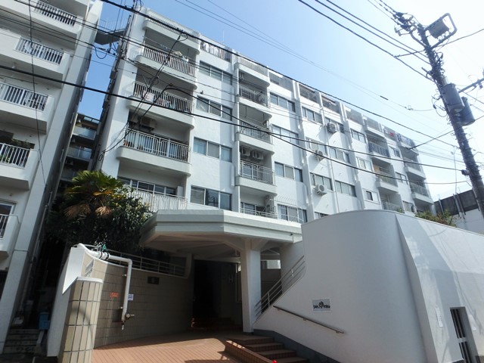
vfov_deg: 63.4
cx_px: 242
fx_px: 294
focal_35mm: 21
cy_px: 182
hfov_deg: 79.0
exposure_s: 1/640
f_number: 6
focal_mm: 3.7
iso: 125
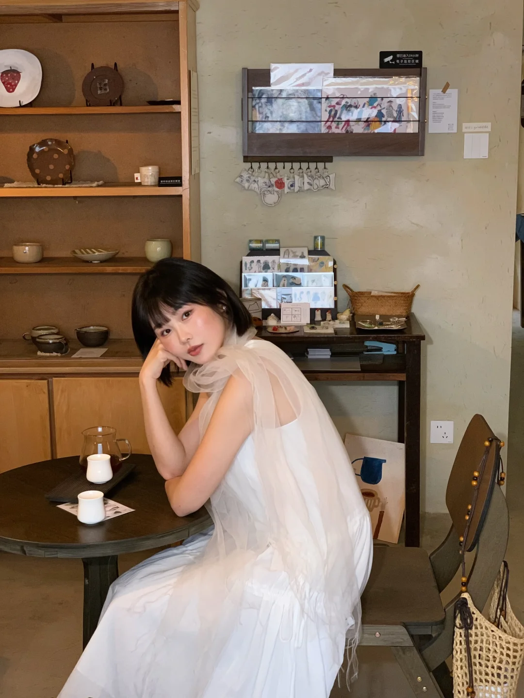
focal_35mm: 52
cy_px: 349
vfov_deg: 36.8
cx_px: 262
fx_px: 1050
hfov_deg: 28.0
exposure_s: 1/50
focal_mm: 6
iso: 400
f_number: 2.4
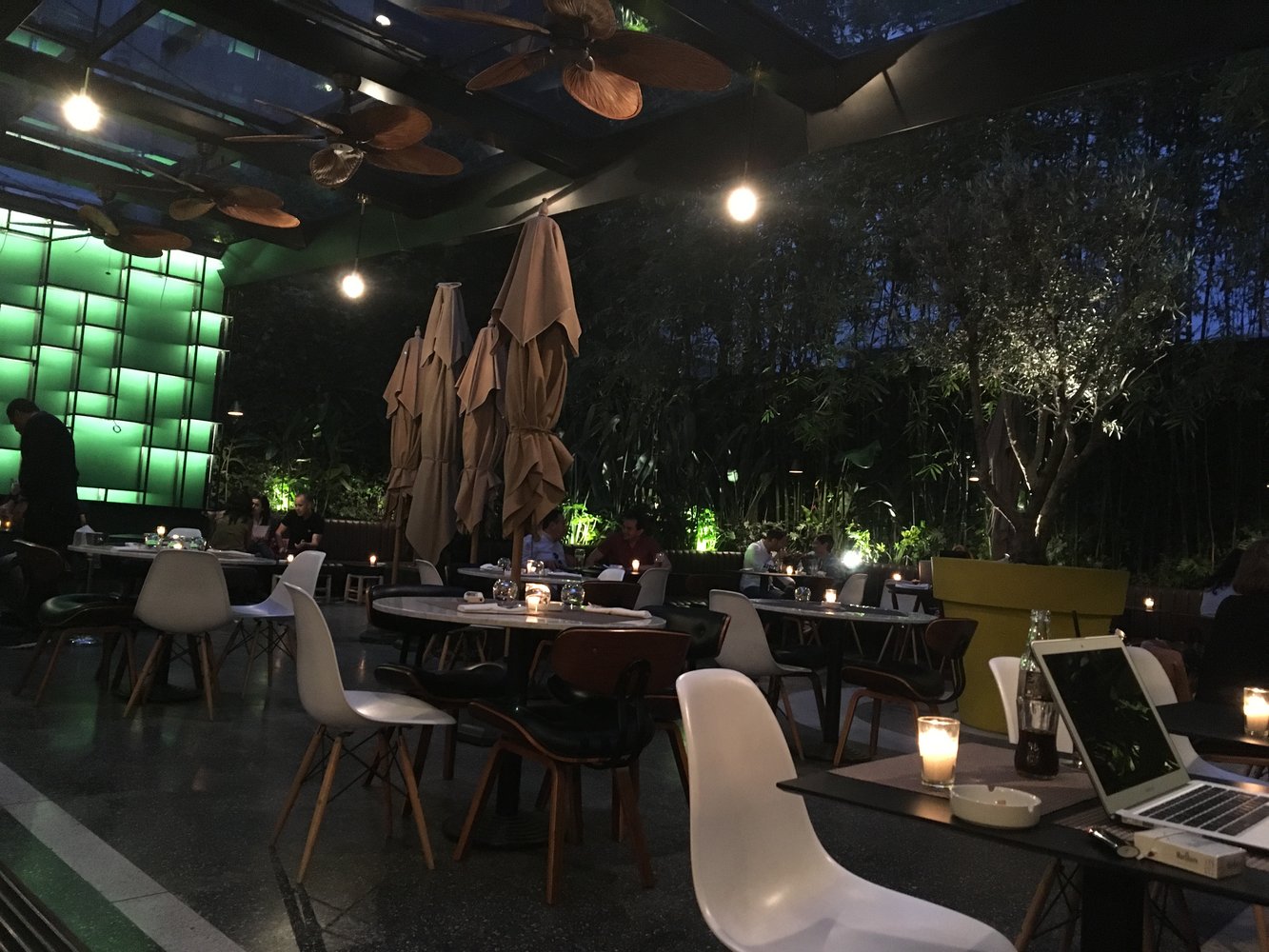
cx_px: 634
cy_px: 476
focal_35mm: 29
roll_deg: -4.0
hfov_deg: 61.7
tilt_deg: +1.1
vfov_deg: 48.2
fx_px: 1063
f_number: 2.2
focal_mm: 4.15
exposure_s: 1/17
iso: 400
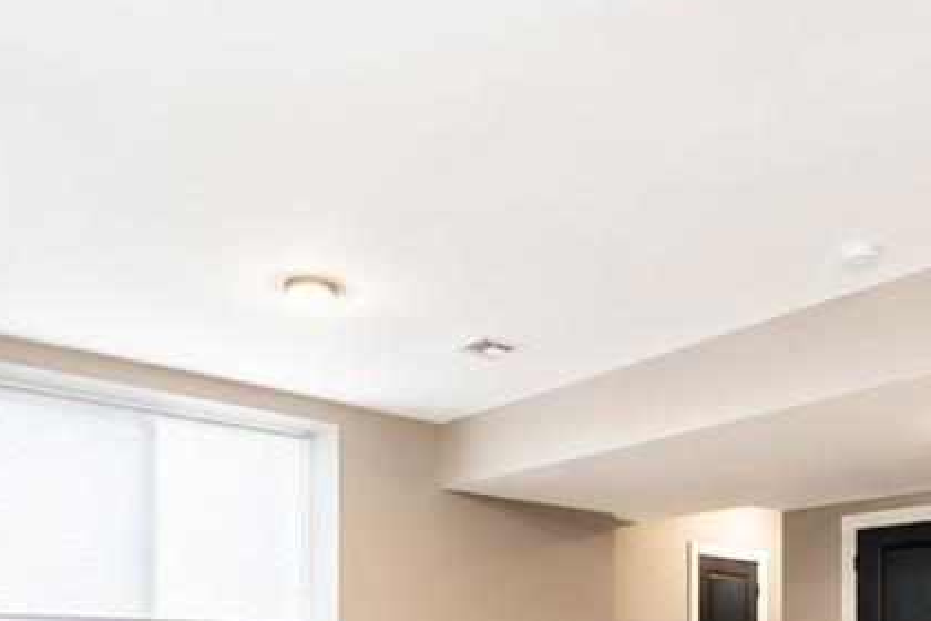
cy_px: 665
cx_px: 559
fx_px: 1009
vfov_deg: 30.9
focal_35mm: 39
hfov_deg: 49.2
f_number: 4
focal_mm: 16
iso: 64
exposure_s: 1/8
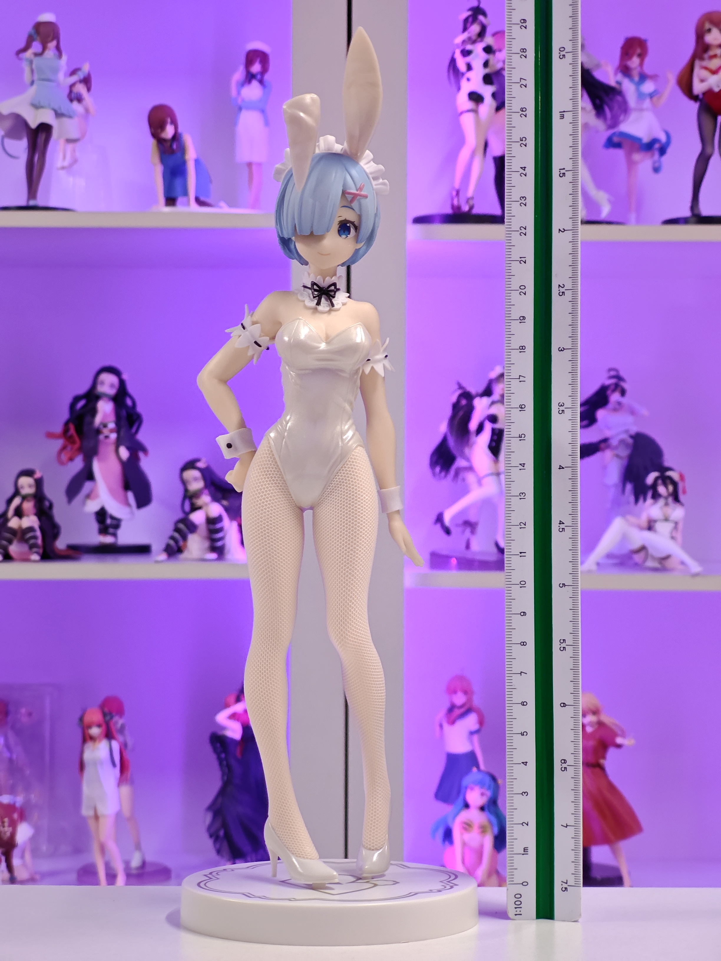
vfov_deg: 24.4
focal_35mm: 80
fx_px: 2222
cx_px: 360
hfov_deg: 18.4
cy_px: 480
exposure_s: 1/25
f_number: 2.4
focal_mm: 7.48
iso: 800
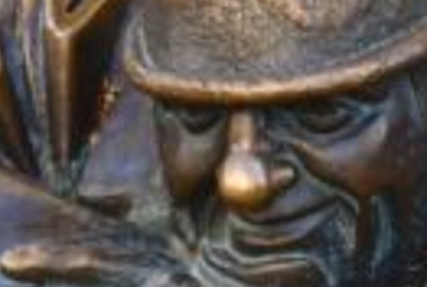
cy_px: -29
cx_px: 411
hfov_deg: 4.1
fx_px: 5968
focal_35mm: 502
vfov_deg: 2.8
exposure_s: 1/60
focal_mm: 55
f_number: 8
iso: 400
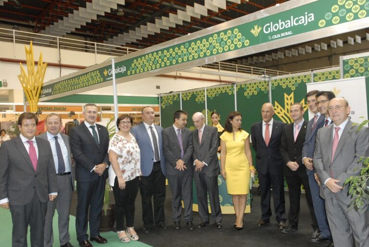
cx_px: 184
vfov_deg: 40.1
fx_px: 339
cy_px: 124
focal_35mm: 33
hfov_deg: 57.2
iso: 1250
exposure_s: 1/60
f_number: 5.6
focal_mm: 22
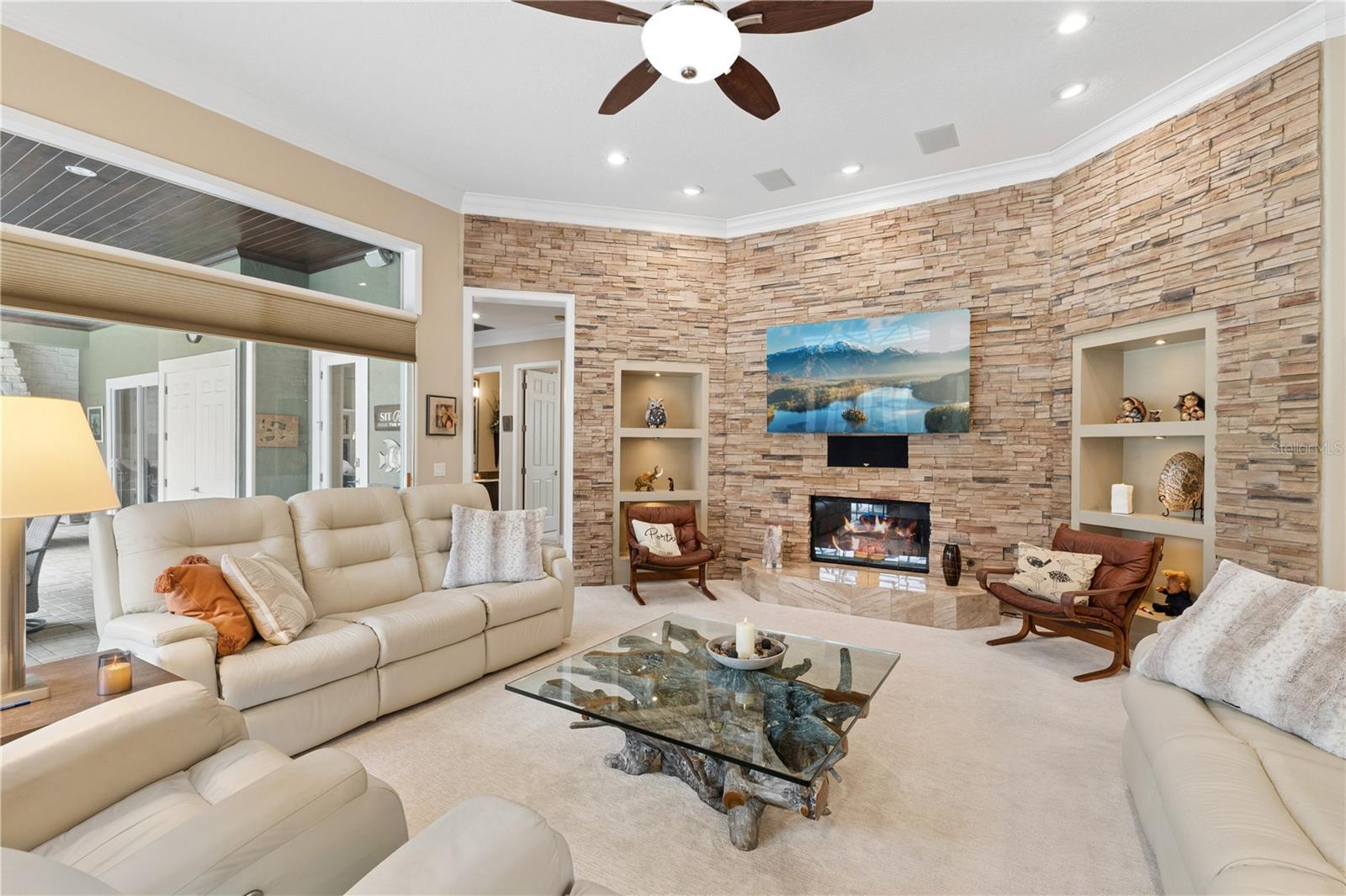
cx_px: 673
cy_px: 448
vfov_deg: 74.1
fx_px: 594
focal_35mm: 16
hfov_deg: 97.1
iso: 400
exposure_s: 1/10
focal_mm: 10.6
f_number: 9
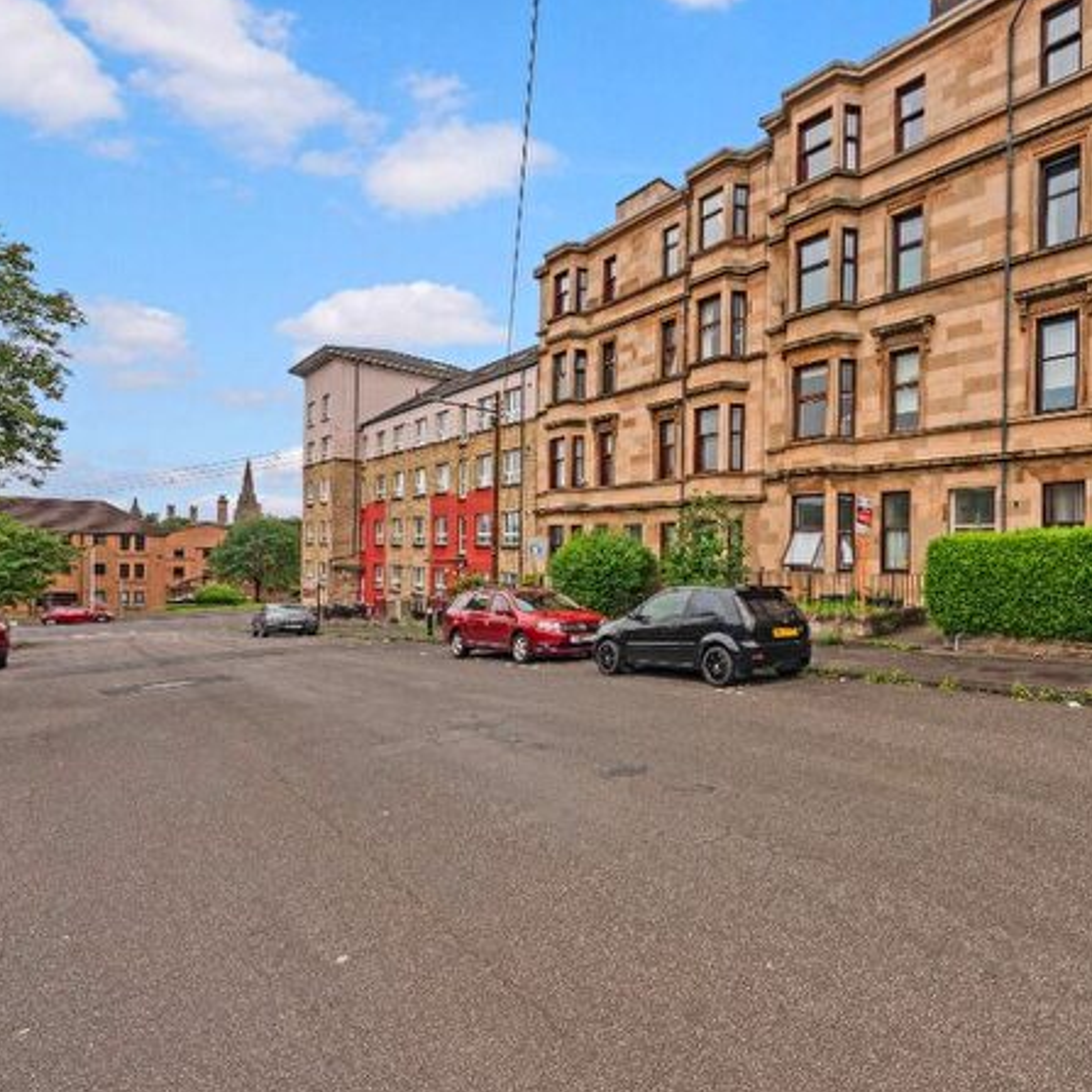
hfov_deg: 79.3
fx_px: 571
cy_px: 552
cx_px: 845
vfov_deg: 87.4
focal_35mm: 16
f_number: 5
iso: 800
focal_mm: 12
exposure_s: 1/100
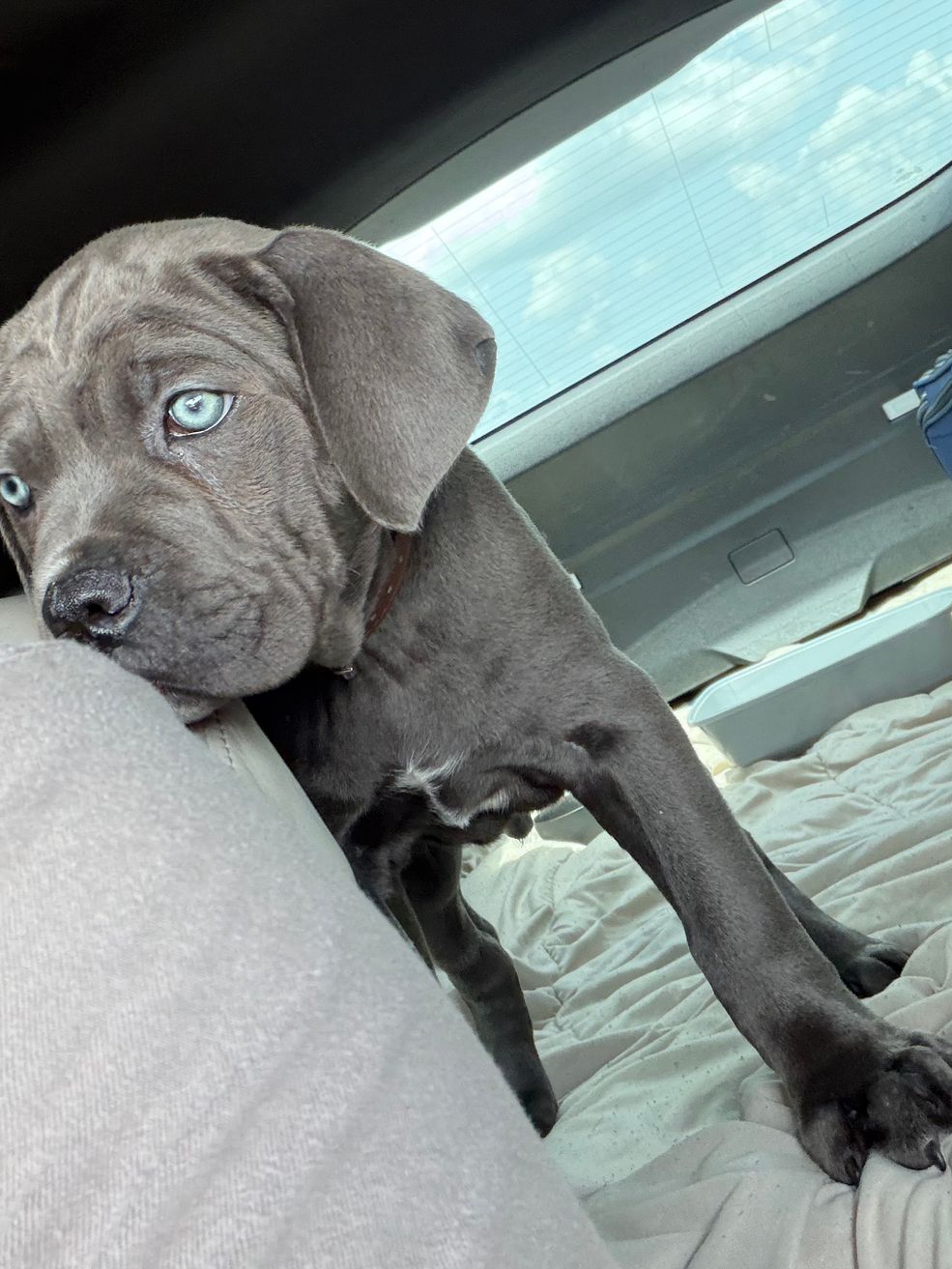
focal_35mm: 39
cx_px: 402
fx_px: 1430
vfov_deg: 47.5
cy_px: 500
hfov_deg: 36.7
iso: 80
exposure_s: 1/60
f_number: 1.9
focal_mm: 2.71
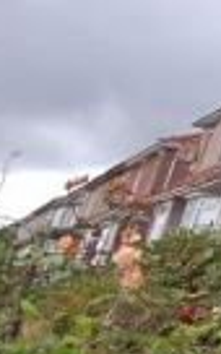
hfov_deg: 7.9
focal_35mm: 118
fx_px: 1137
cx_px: 837
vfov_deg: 17.4
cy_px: 42
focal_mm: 16
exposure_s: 1/500
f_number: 11
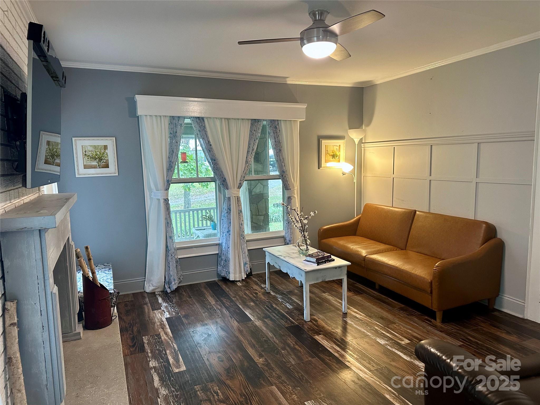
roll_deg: +0.8
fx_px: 374
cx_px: 270
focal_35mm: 24
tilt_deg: -5.9
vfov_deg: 56.8
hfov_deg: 71.6
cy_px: 202
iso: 320
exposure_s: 1/60
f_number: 1.78
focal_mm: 6.86
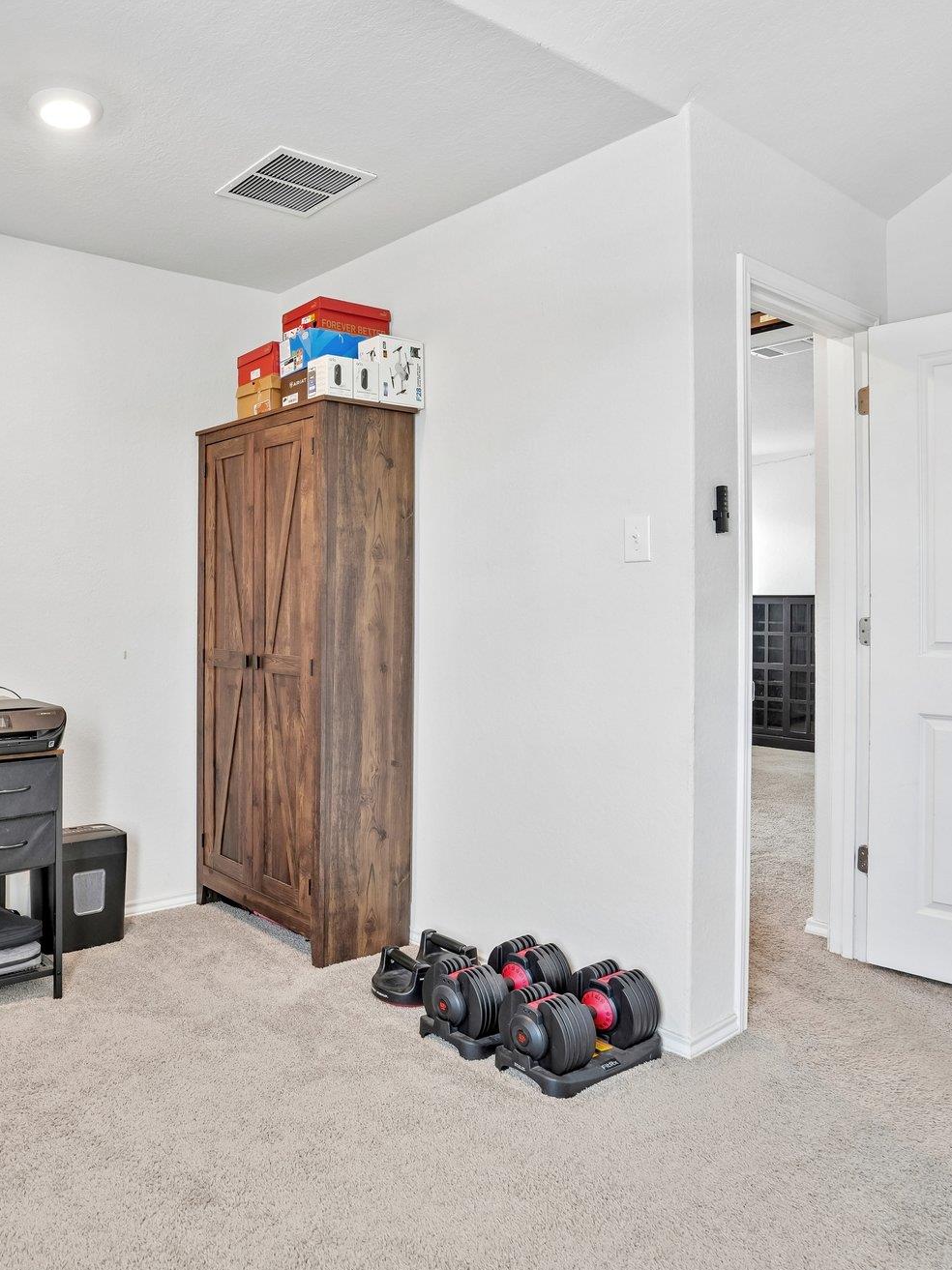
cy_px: 620
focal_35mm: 24
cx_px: 231
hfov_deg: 54.0
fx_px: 880
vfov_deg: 71.6
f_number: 8
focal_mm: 16
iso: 400
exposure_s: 1/10
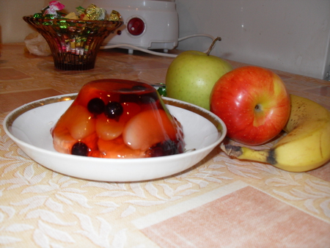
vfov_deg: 38.7
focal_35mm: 37
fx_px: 353
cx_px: 165
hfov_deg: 50.1
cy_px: 124
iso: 100
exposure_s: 1/45
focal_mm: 6.3
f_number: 2.8
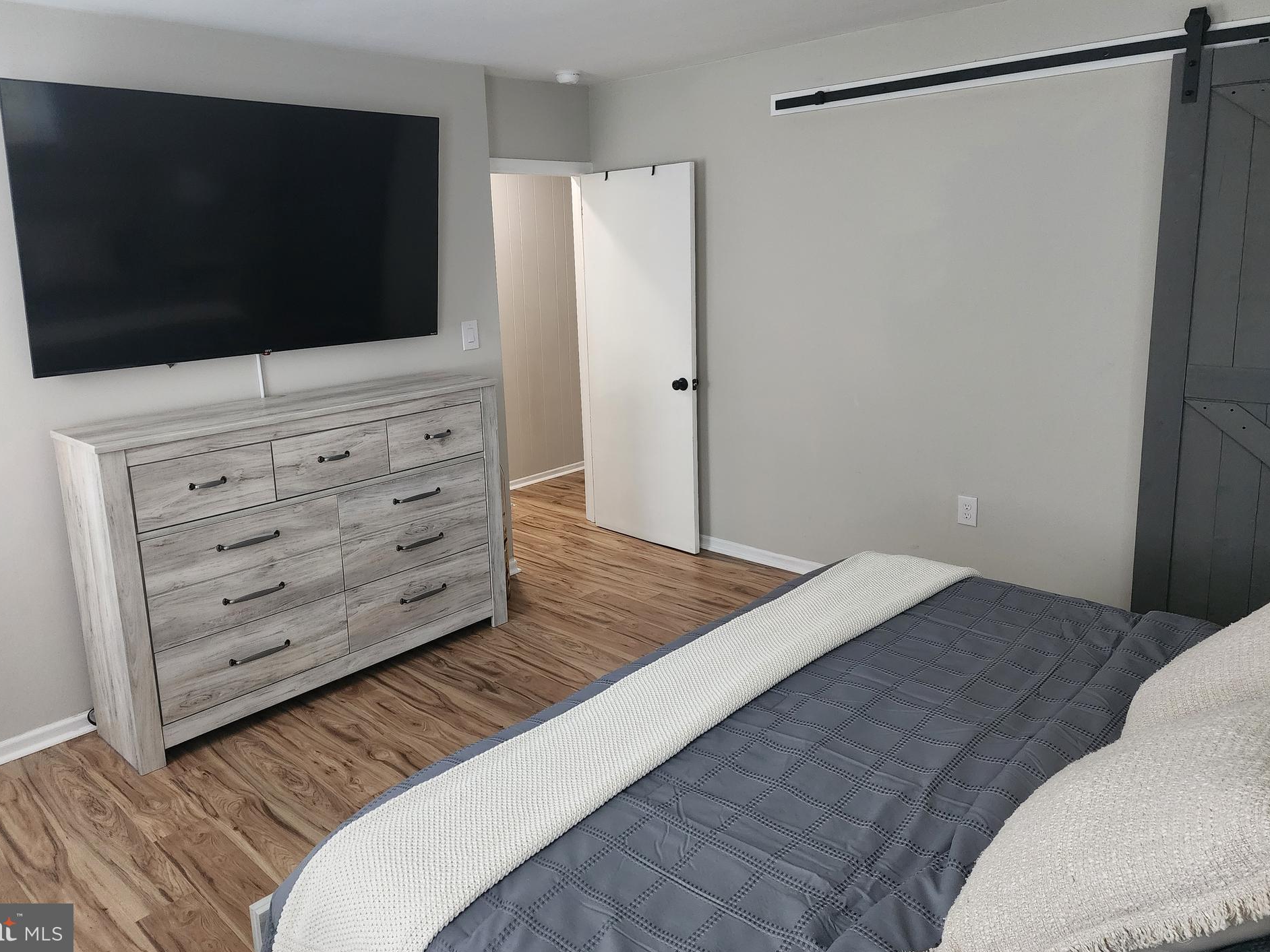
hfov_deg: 69.3
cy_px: 441
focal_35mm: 25
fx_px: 917
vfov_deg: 54.8
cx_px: 595
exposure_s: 1/120
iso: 800
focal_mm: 6.4
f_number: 1.8
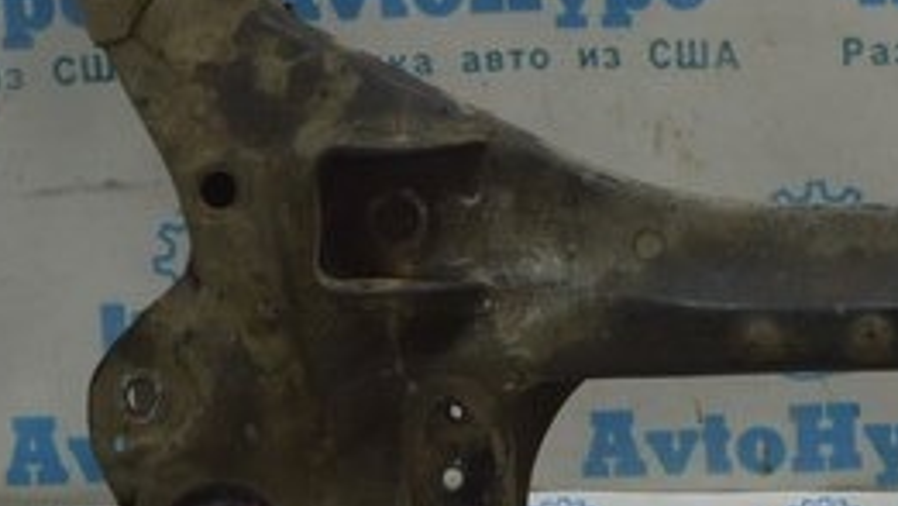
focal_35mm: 111
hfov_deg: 19.0
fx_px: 2644
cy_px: -305
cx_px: 778
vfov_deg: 10.5
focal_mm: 18
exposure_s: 1/40
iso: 400
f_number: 5.6
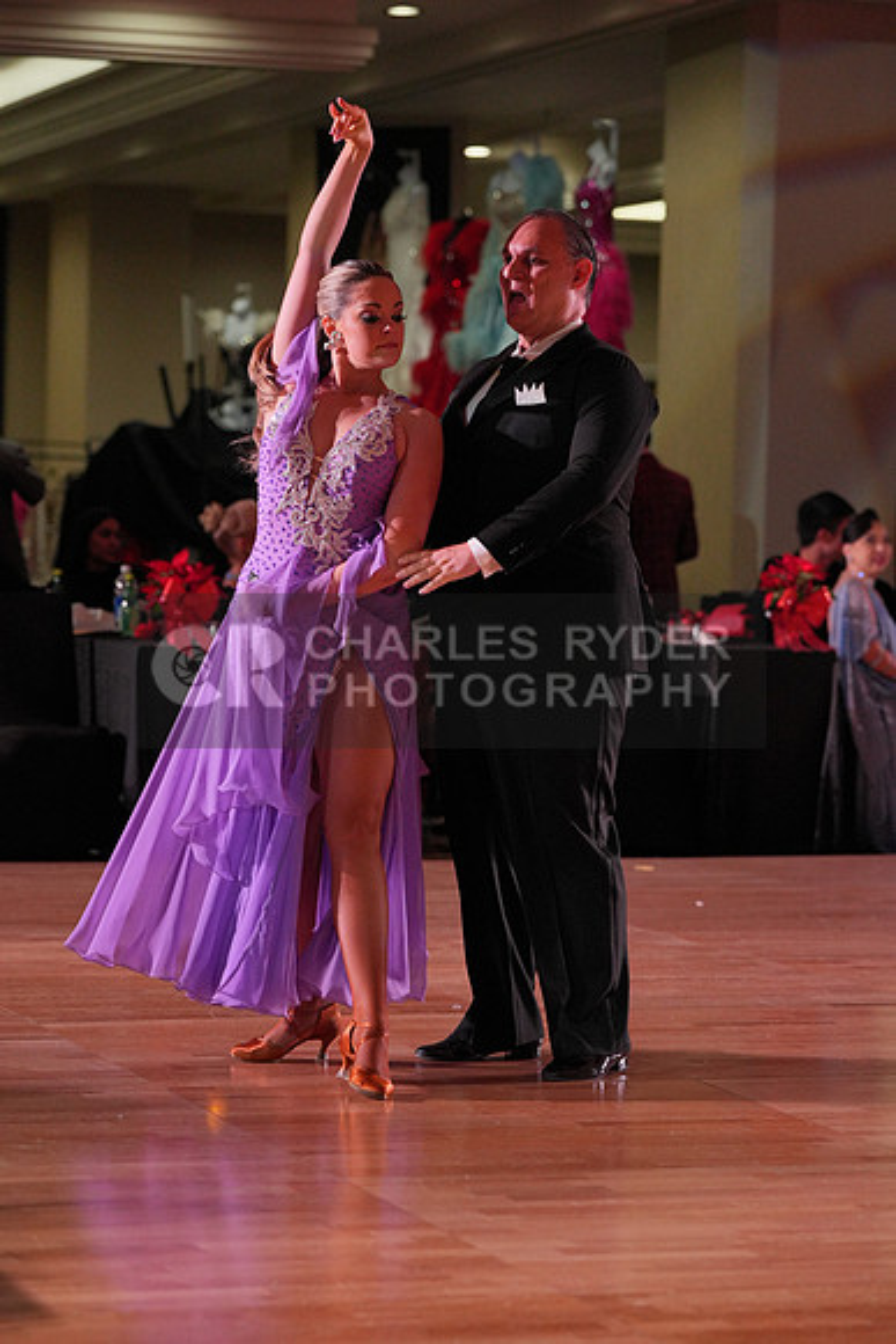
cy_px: 672
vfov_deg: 18.6
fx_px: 4104
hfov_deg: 12.5
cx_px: 448
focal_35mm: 110
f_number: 4
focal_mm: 110
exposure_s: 1/500
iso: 2500
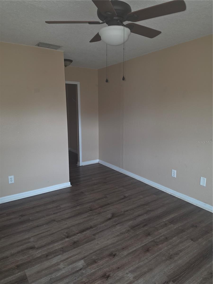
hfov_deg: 58.9
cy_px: 142
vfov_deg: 73.9
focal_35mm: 23
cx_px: 106
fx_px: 189
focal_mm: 6.5
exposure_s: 1/20
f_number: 1.4
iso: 200
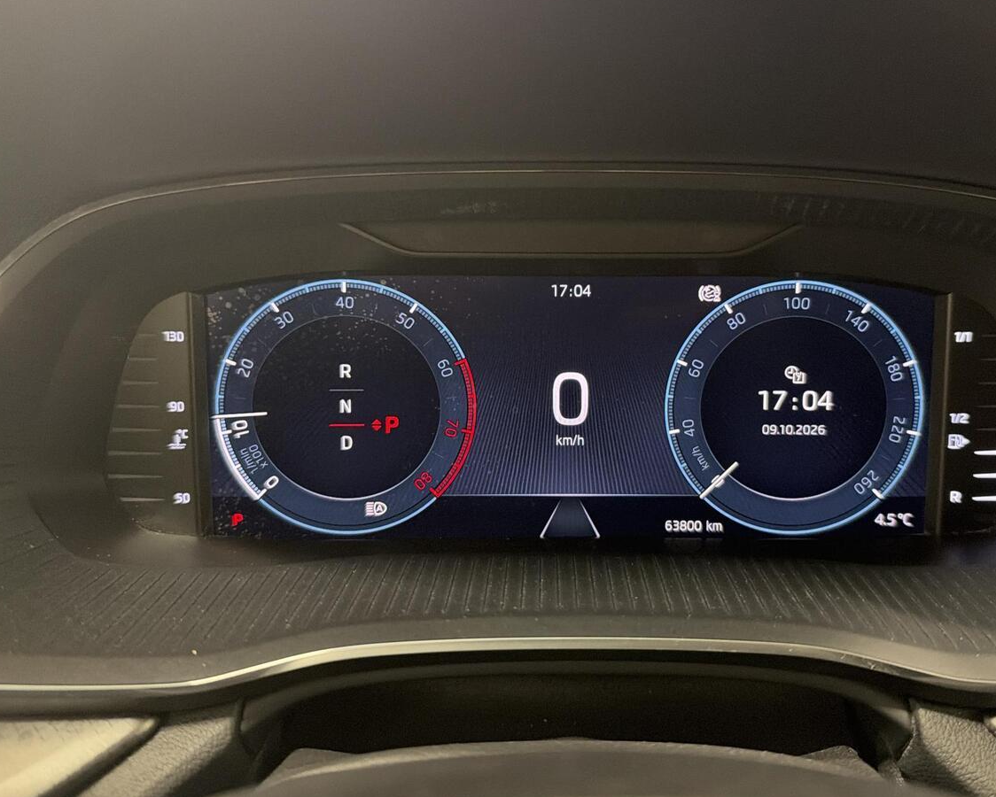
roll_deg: +0.0
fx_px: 885
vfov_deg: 48.4
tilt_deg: -14.2
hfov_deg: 58.6
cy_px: 352
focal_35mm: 30
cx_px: 556
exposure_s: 1/36
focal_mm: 6.93
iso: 640
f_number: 1.48
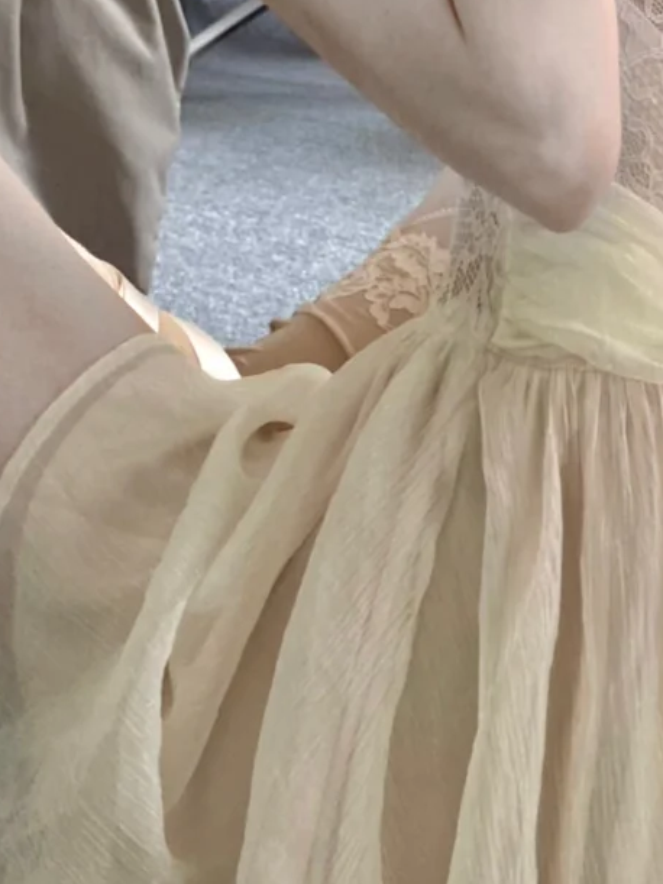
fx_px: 1686
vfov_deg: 29.3
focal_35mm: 66
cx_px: 426
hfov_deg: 22.2
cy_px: 352
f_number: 1.8
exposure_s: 1/60
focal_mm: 3.99
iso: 200
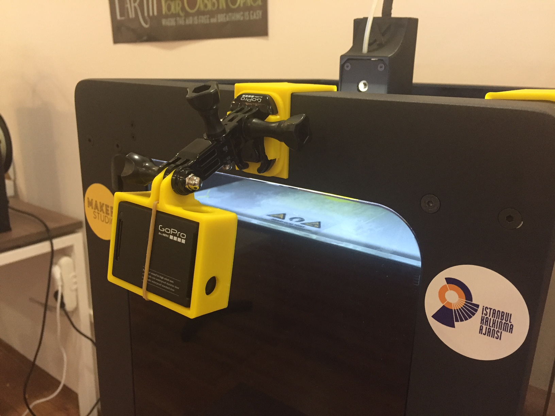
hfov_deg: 61.7
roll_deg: -1.7
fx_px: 465
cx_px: 278
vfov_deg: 48.2
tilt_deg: -16.7
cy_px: 208
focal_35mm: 29
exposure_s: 1/33
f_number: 2.2
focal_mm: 4.15
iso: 250
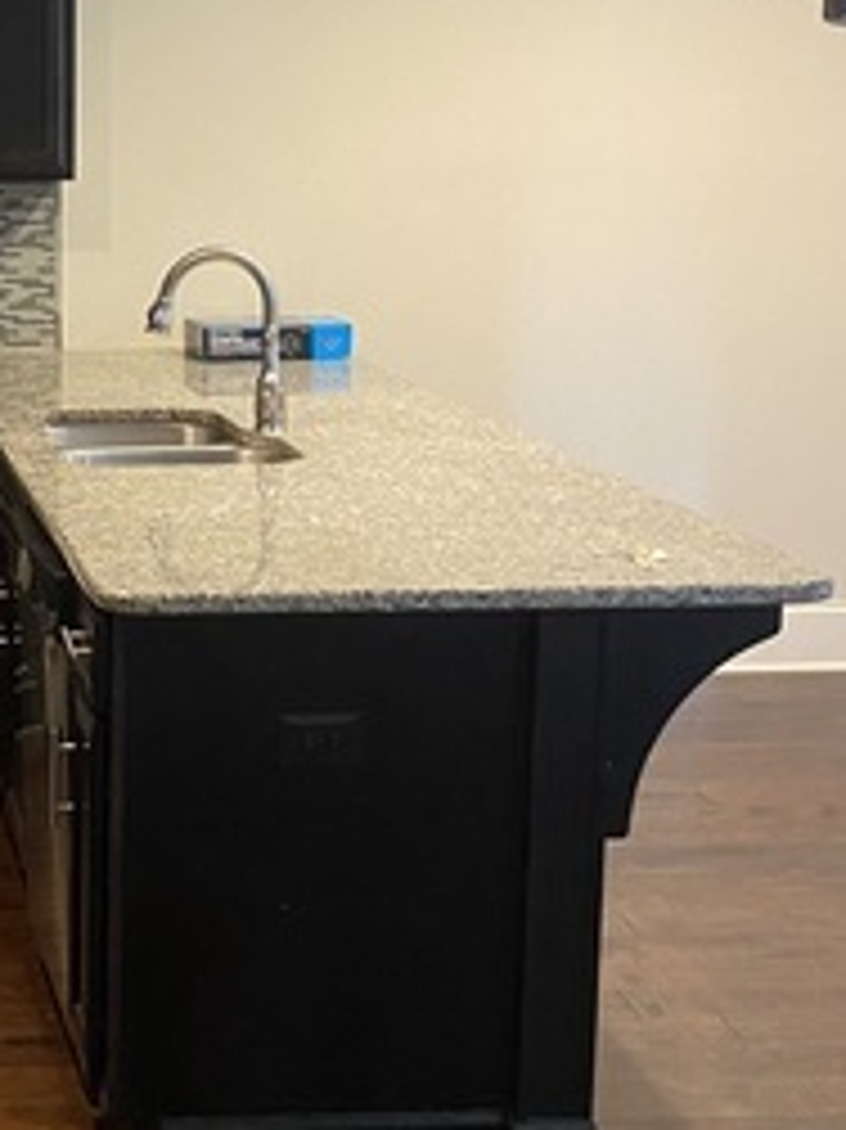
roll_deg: +0.0
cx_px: -40
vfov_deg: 28.1
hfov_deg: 20.5
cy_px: 425
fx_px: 2250
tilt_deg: -6.8
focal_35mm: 69
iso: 500
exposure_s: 1/30
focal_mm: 4.25
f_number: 1.8
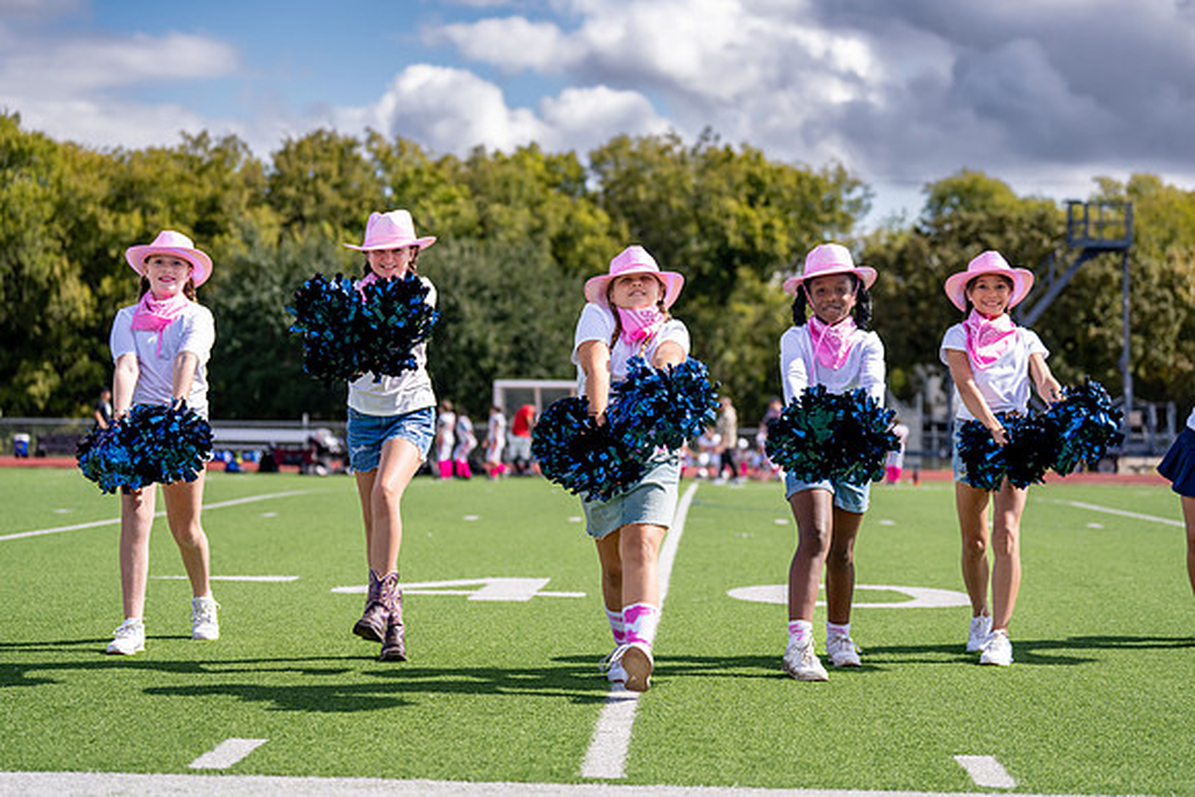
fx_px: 2628
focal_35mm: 79
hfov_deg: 25.6
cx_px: 598
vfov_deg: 17.2
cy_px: 355
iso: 250
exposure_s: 1/4000
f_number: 2.8
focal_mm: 70
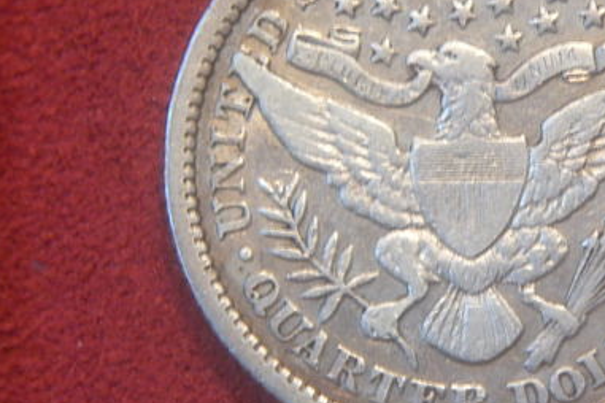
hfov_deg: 10.4
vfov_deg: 6.9
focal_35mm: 198
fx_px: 3327
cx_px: 286
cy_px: 173
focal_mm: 21.2
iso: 400
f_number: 5.3
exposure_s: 1/24.2
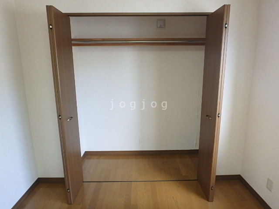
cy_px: 104
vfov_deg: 63.4
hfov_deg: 79.0
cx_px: 140
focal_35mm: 21
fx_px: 169
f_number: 3.5
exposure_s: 1/30
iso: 320
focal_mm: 3.7
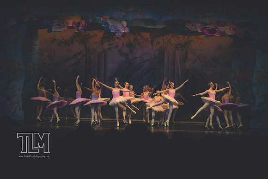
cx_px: 134
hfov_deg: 22.6
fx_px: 670
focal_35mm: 90
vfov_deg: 15.2
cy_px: 90
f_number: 2.8
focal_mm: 90
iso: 500
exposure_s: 1/500
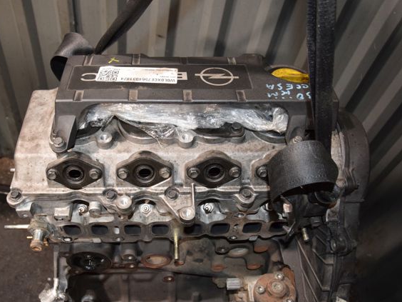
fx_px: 418
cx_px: 175
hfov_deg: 51.2
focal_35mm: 36
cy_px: 151
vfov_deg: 39.7
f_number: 5.6
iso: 1600
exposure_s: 1/60
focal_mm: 22
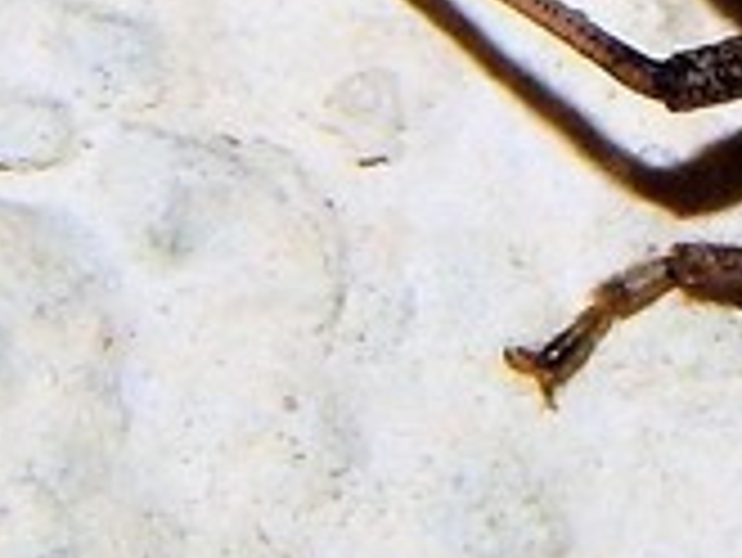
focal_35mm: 481
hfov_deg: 4.1
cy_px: -252
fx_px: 10318
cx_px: 1230
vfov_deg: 3.1
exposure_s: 1/30
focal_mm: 16.6
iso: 200
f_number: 8.8
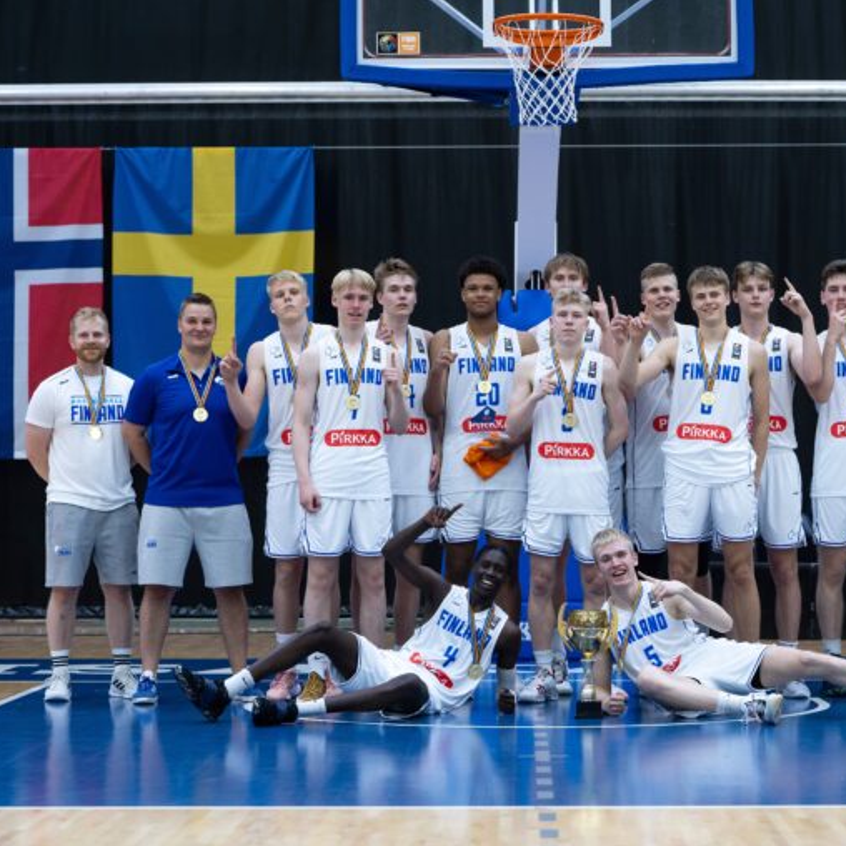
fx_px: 2737
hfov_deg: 17.5
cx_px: 521
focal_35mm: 99
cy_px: 423
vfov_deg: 17.6
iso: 800
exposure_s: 1/400
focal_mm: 77
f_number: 4
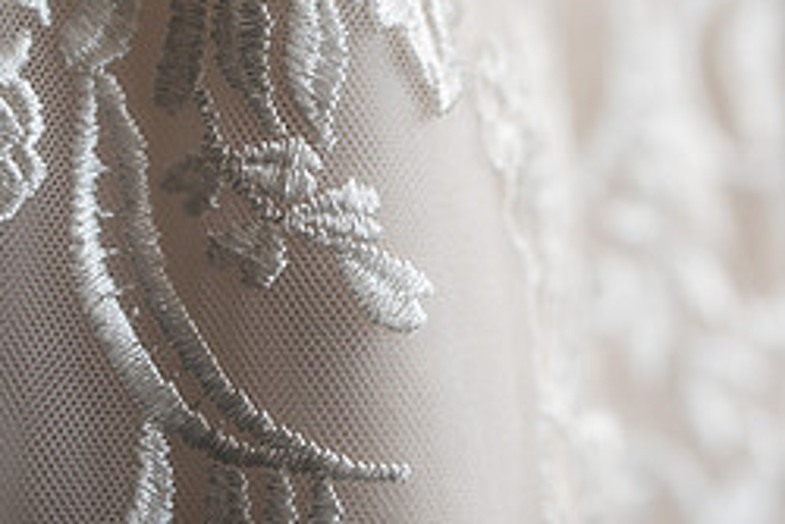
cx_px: 609
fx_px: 4560
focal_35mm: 209
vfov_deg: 6.6
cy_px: -42
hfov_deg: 9.8
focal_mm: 90
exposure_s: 1/500
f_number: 3.3
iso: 100
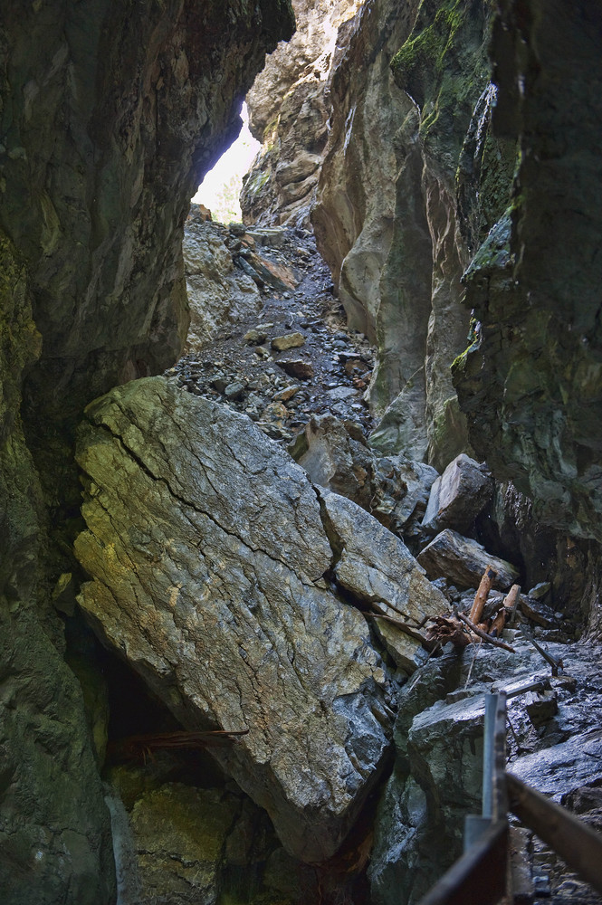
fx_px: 1105
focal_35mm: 44
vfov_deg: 44.5
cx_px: 301
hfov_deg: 30.5
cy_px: 452
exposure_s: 1/250
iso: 1600
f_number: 3.2
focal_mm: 44
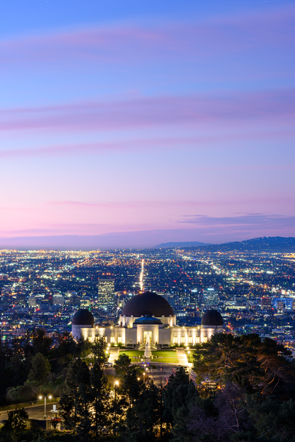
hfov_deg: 10.6
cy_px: 221
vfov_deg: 15.8
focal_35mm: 130
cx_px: 148
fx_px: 1596
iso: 100
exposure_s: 30
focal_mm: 130
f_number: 13
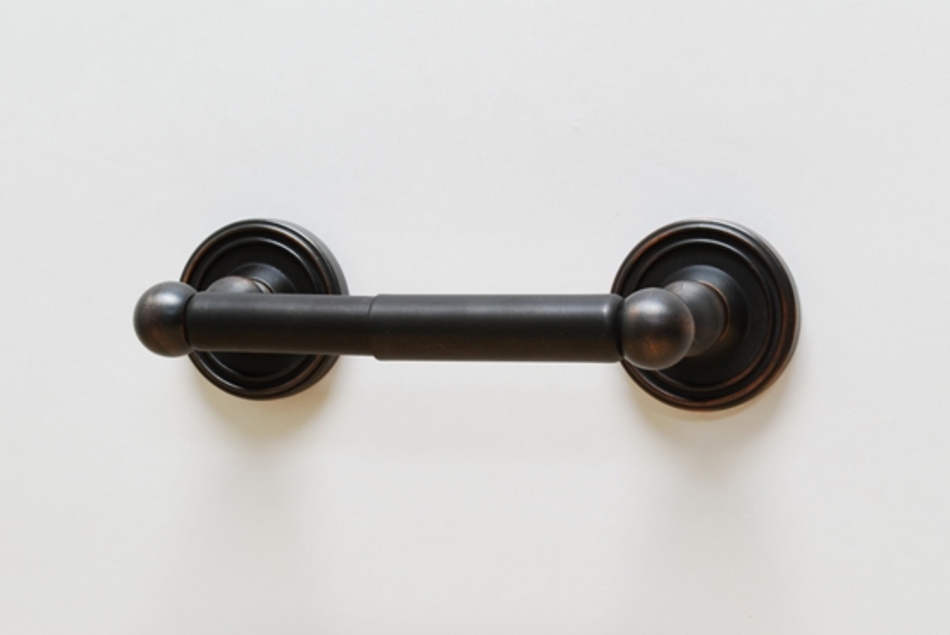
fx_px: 2524
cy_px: 306
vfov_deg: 14.3
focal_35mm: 96
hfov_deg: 21.3
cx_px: 516
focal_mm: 55
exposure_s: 2
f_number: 18
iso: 100
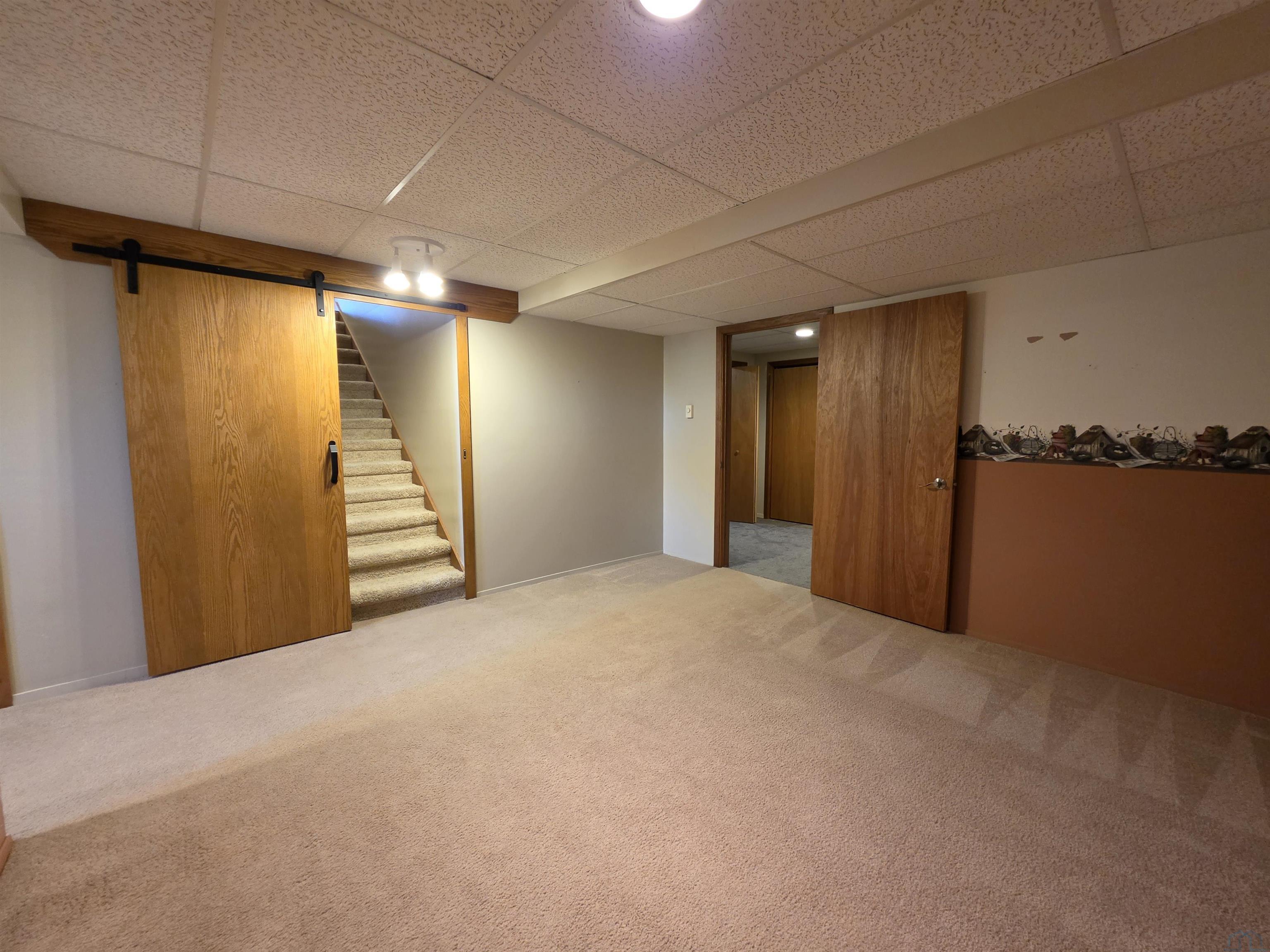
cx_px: 635
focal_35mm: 13
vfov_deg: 89.9
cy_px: 476
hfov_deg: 106.2
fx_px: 477
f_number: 1.9
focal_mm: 2.2
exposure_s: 1/60
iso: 400
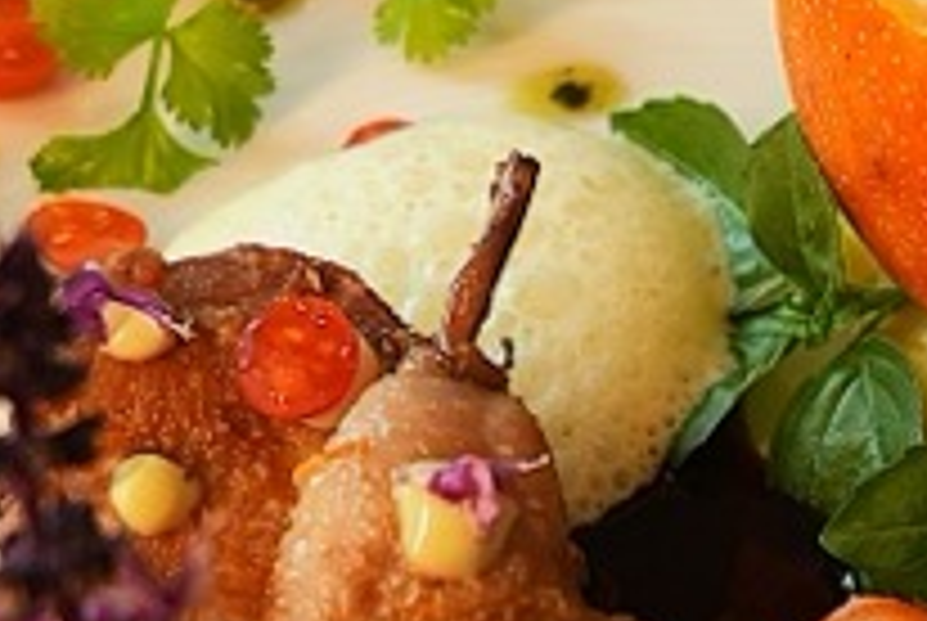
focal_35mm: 154
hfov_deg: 13.3
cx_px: 684
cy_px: 562
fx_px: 3971
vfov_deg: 8.9
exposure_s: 1/60
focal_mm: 31
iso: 200
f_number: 4.5
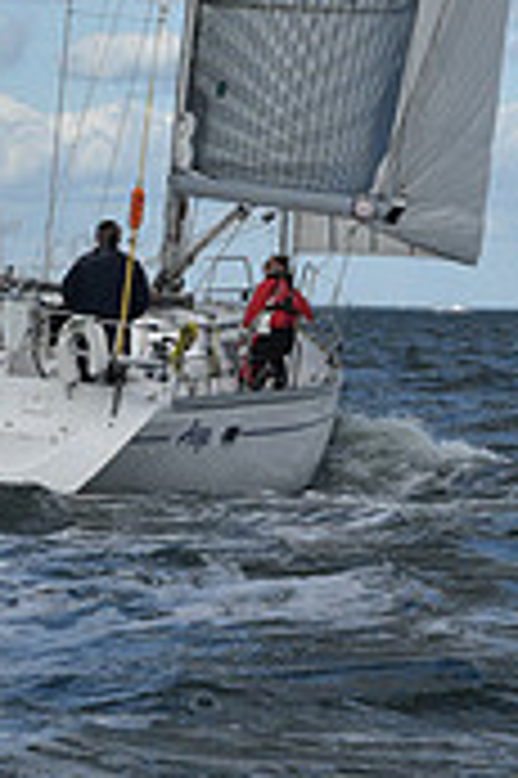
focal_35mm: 235
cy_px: -454
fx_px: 5082
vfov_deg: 8.5
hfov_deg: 5.8
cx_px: 376
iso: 320
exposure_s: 1/1000
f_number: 11
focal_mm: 70
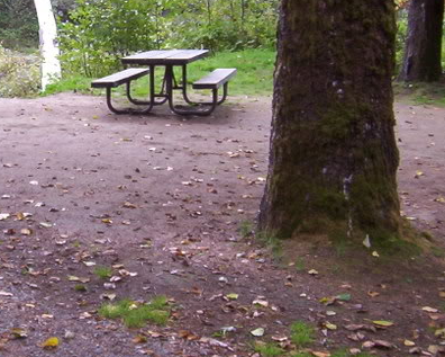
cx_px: 21
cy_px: 136
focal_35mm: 71
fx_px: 935
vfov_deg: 21.5
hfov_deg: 25.7
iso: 100
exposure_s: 1/49.8
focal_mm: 5.54
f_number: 2.76
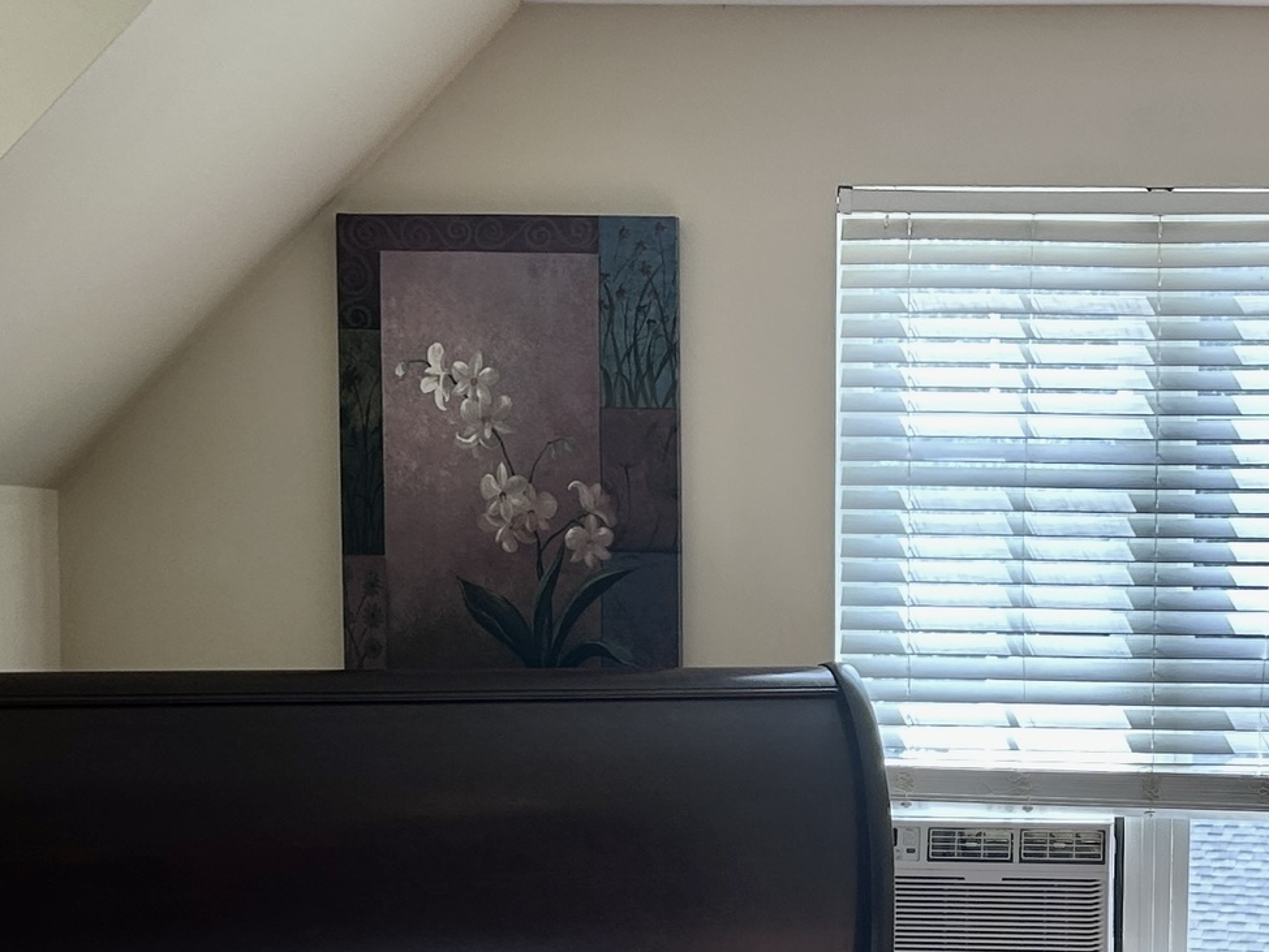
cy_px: 856
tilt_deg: -5.0
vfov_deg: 17.7
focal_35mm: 82
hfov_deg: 23.4
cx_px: 1070
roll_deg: -0.5
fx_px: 3007
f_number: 1.5
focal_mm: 5.7
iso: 32
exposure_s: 1/123
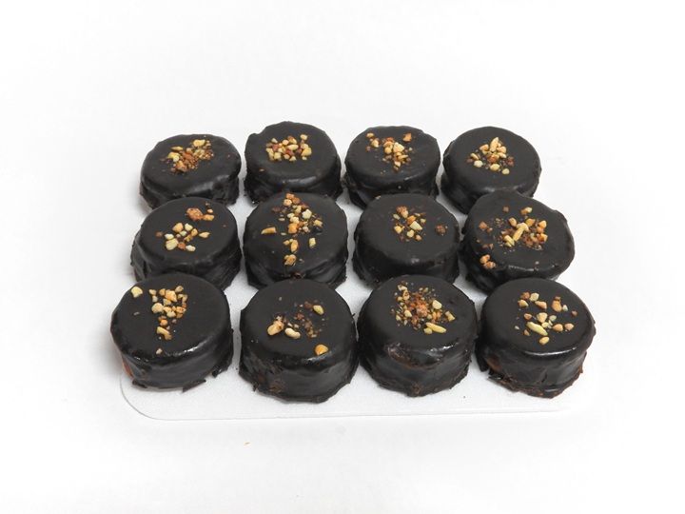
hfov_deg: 46.8
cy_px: 257
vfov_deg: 36.0
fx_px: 792
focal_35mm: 40
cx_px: 342
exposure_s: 1/6
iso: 400
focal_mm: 7.2
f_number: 5.3
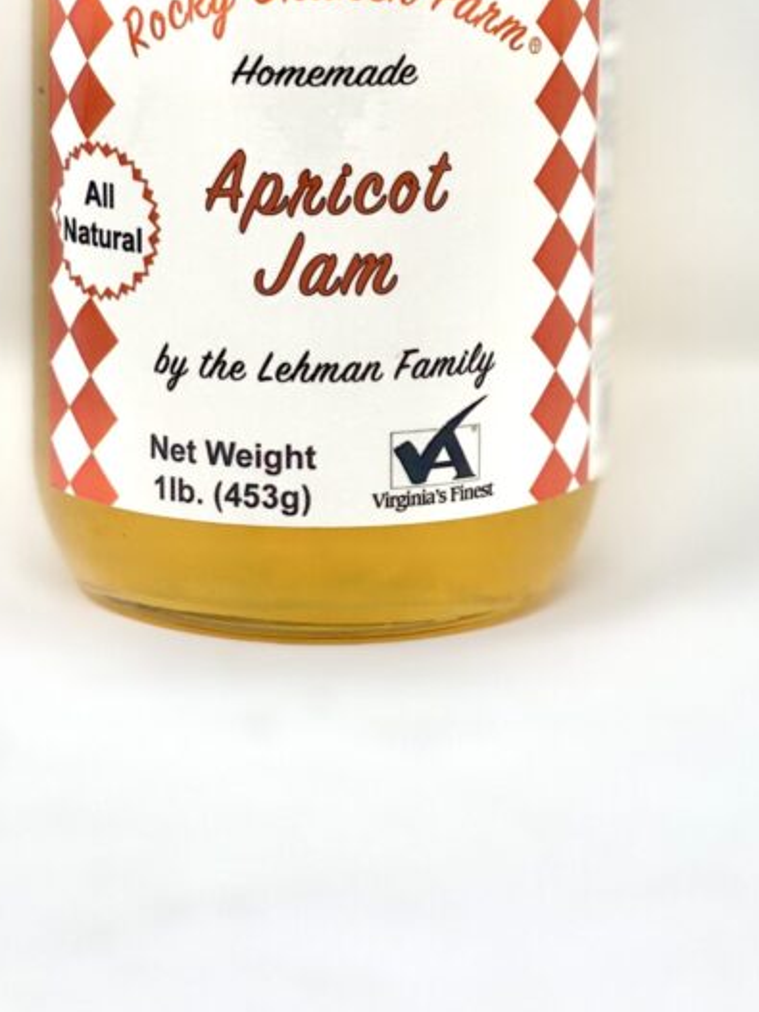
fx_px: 2954
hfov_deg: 14.6
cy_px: 167
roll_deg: -0.9
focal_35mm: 101
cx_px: 338
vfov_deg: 19.2
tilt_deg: -9.6
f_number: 2
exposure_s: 1/120
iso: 25
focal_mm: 6
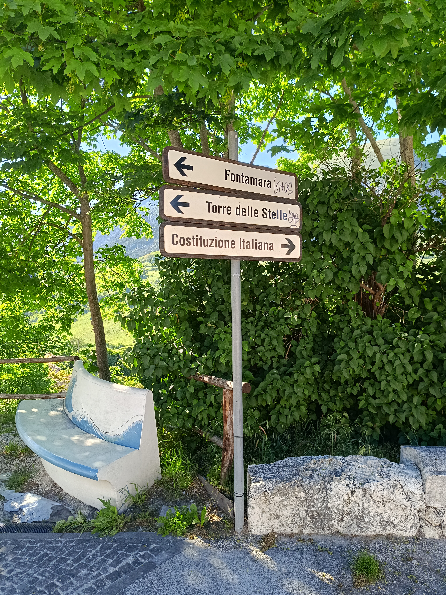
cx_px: 223
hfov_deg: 56.8
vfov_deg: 71.6
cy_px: 298
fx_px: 412
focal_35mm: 24
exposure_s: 1/176
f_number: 1.88
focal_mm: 5.59
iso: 53
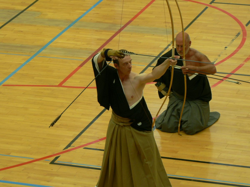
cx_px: 125
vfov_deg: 7.4
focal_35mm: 201
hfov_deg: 9.8
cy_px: 94
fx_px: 1452
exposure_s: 1/25
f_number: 3.3
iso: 100
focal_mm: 33.5
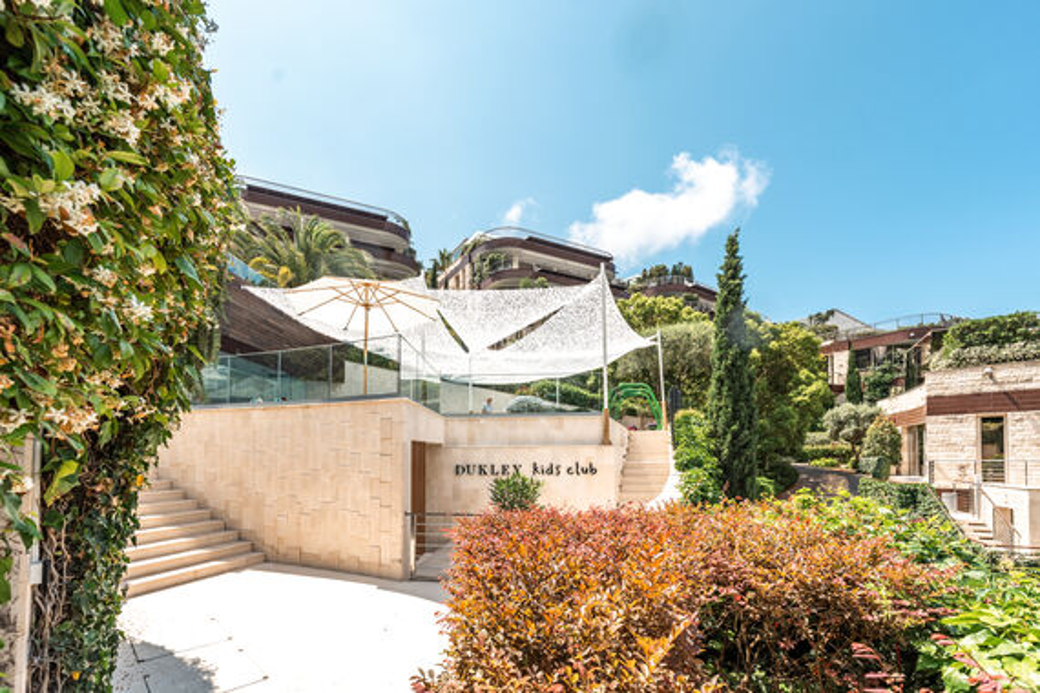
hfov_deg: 104.3
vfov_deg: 81.2
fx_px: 404
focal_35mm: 14
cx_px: 520
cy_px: 346
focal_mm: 14
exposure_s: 1/200
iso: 125
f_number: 8
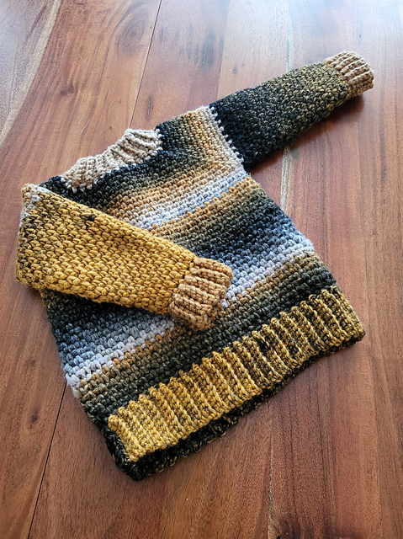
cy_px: 270
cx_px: 202
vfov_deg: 67.3
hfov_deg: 53.0
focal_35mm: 26
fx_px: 404
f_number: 1.8
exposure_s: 1/40
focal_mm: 5.4
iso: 400
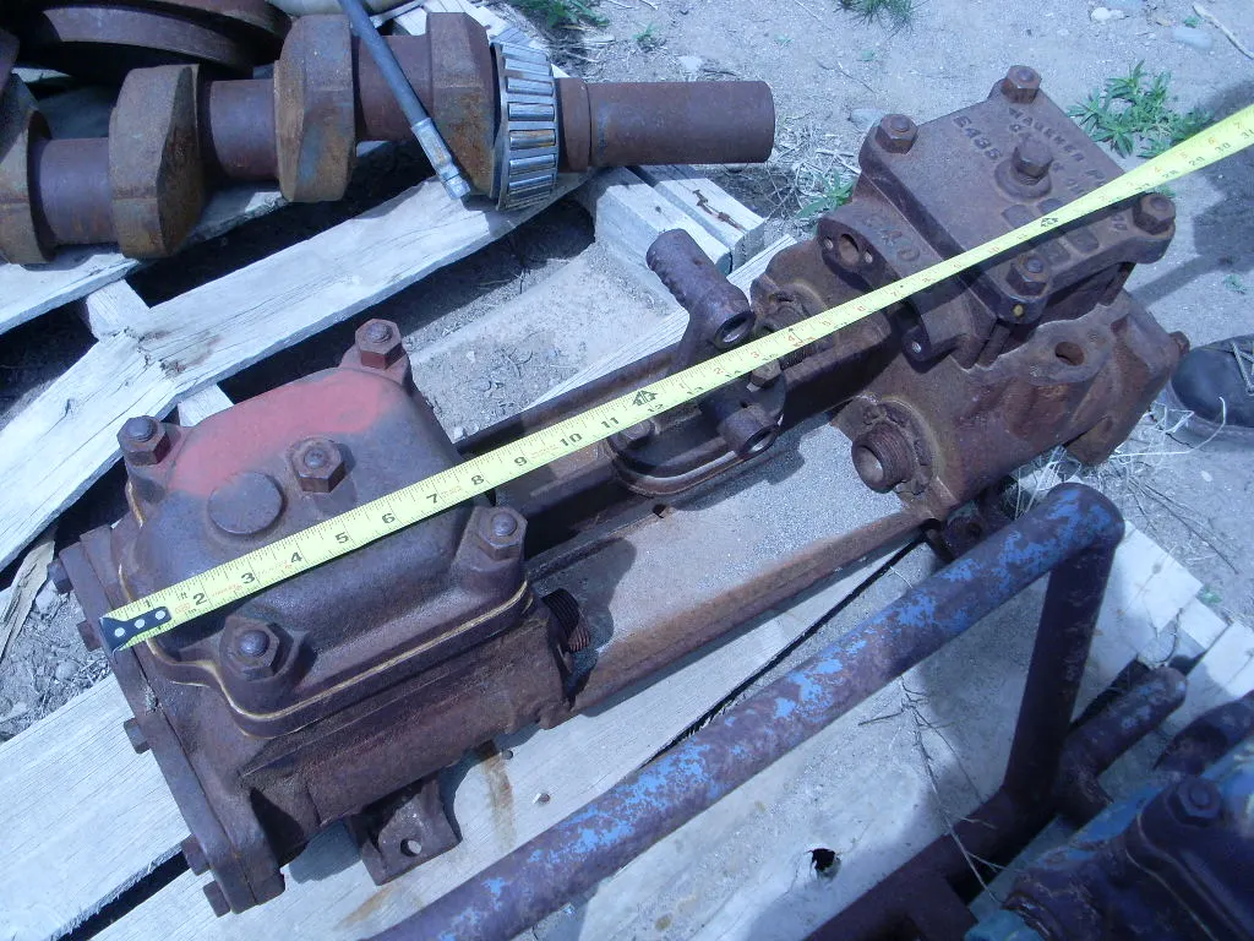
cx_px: 627
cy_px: 470
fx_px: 1377
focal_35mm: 38
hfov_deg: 49.0
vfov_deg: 37.7
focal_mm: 6.3
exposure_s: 1/250
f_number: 7.7
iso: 80
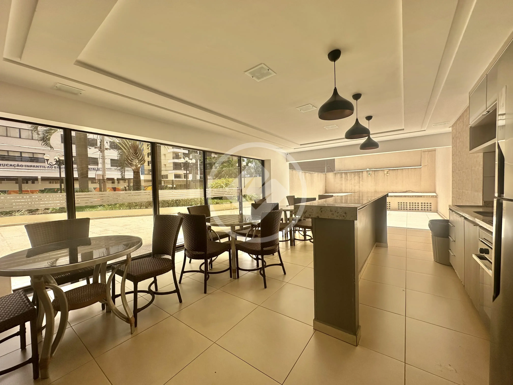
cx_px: 256
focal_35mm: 14
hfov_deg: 102.1
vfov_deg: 85.7
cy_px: 192
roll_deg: +1.3
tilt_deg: -1.6
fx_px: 207
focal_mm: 2.22
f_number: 2.2
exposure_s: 1/831
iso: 40
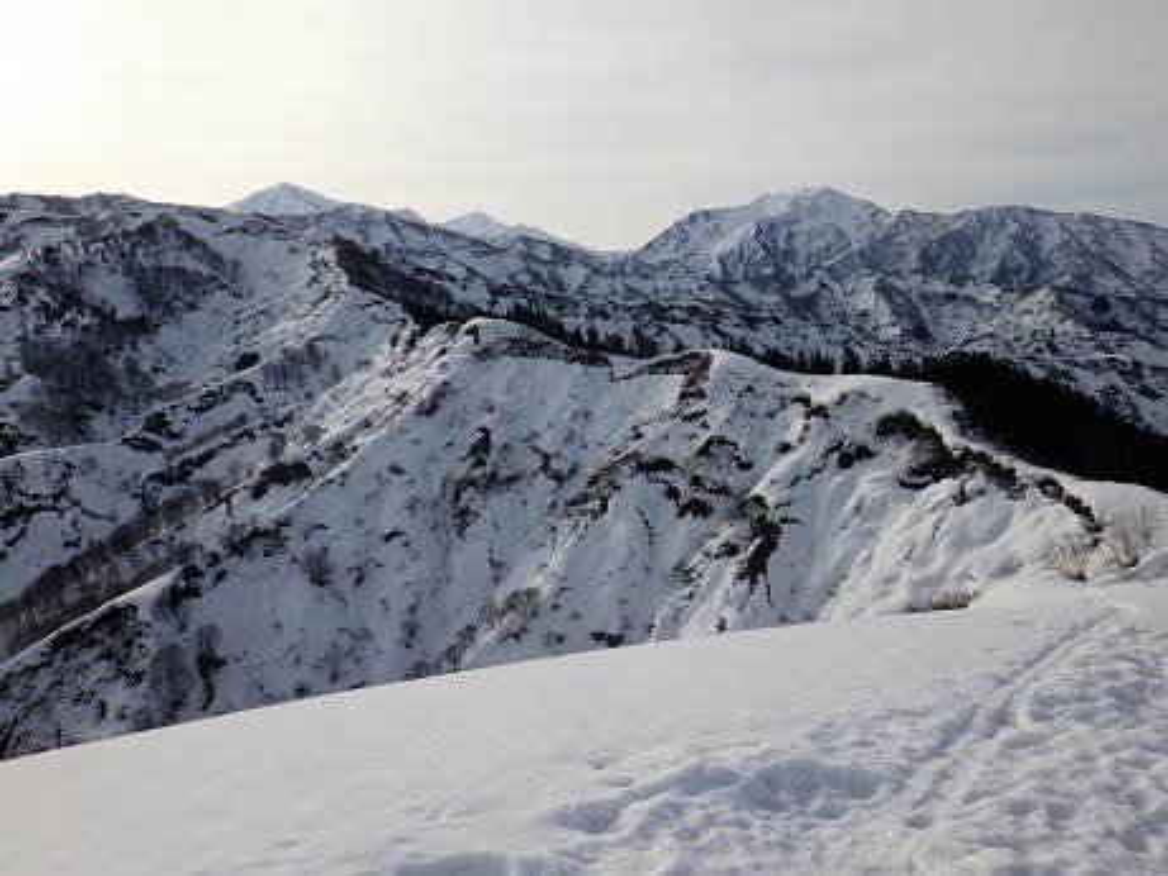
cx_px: 584
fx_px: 945
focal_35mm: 28
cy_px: 438
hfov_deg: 63.4
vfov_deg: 49.8
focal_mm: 5
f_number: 4.2
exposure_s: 1/1500
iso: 125
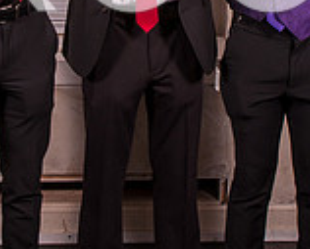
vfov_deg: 12.6
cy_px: -43
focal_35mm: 120
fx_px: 1103
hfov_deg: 16.0
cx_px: 148
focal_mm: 30
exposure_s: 1/125
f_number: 14
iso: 200
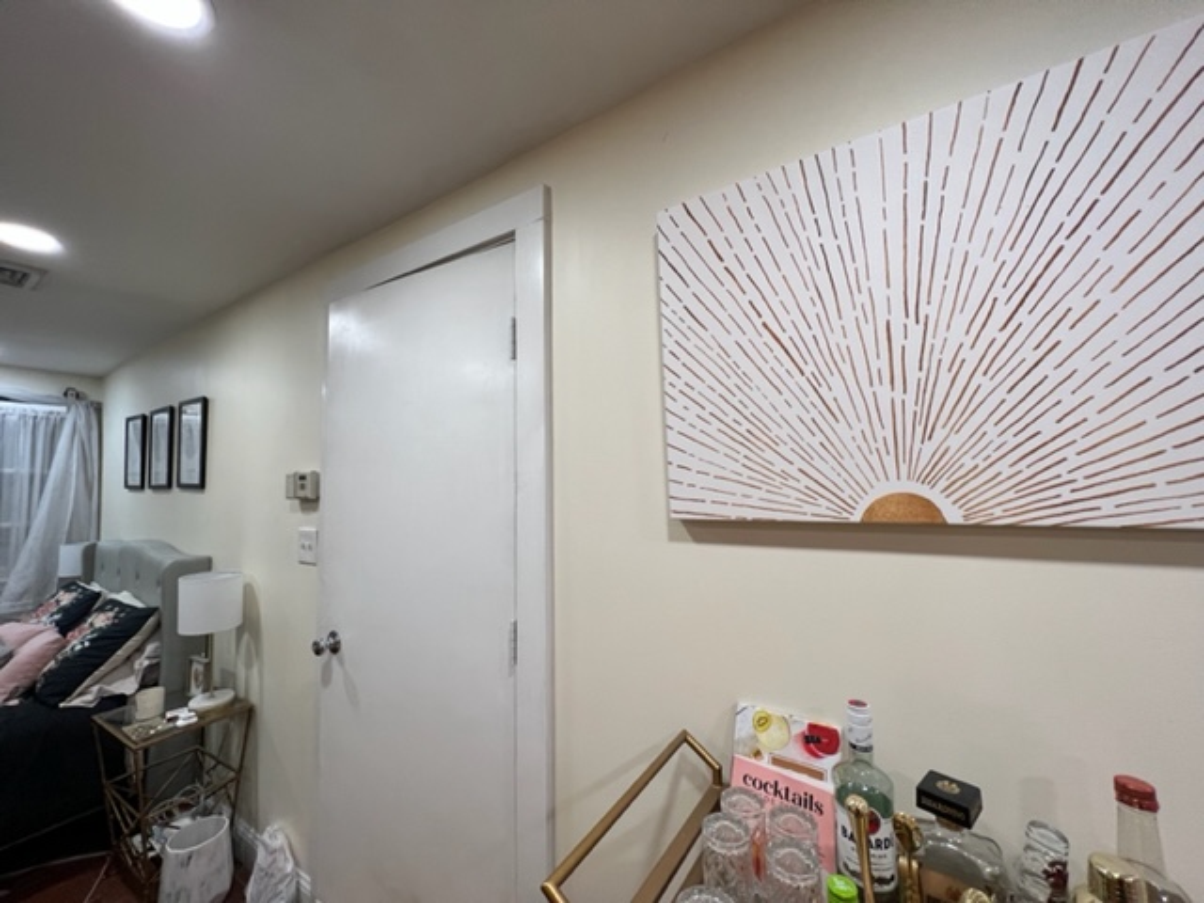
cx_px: 602
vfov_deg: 89.9
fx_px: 452
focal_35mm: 13
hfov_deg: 106.2
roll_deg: +0.6
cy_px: 452
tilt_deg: +3.1
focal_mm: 1.57
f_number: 1.8
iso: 100
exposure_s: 1/122
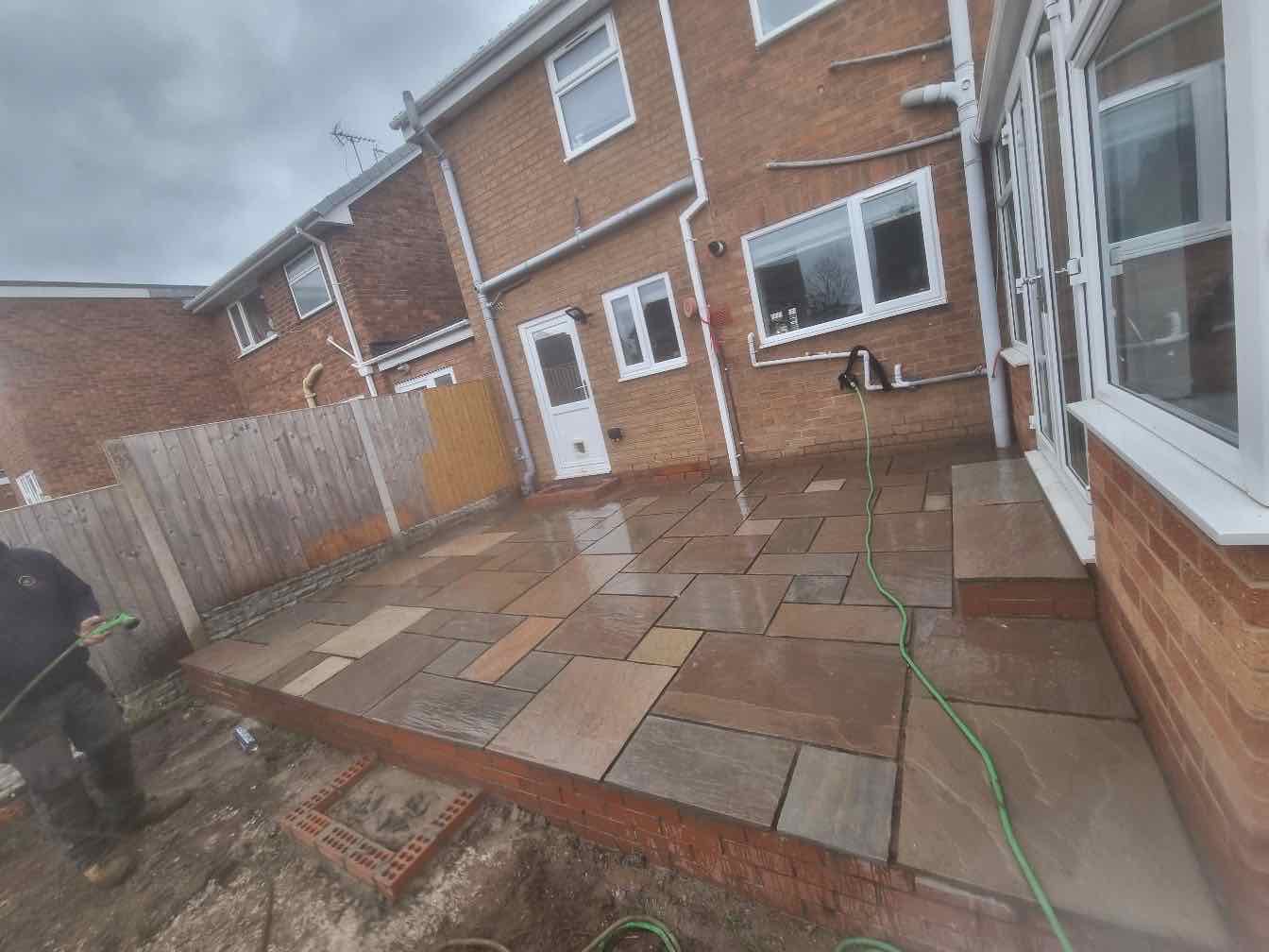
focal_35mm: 13
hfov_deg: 106.2
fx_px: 477
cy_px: 476
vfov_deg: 89.9
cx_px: 634
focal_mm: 2.2
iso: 50
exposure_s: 1/100
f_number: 2.2
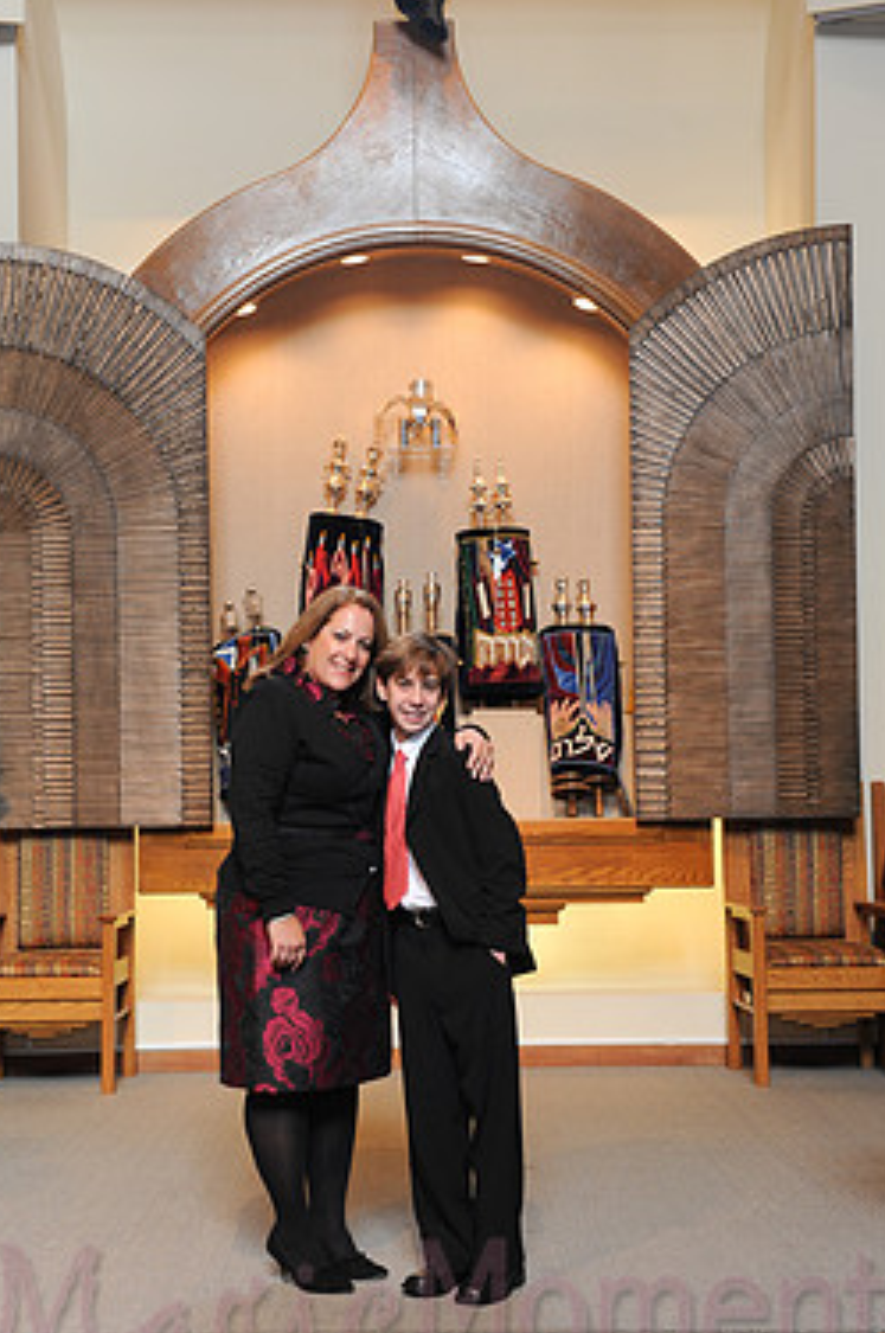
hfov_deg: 25.0
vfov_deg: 36.9
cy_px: 739
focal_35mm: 54
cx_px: 393
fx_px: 1997
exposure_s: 1/50
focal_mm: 45
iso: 500
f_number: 5
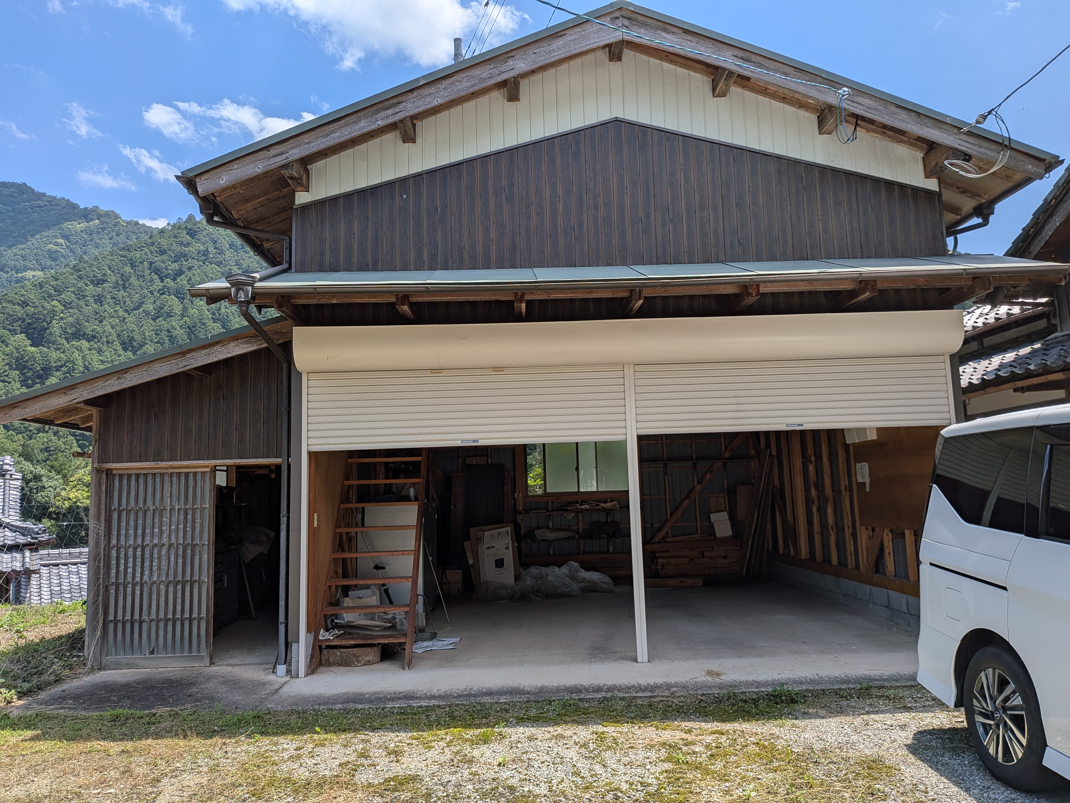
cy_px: 402
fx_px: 742
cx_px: 535
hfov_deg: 71.6
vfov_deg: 56.8
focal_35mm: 24
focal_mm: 4.53
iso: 19
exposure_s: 1/1160
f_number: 1.7
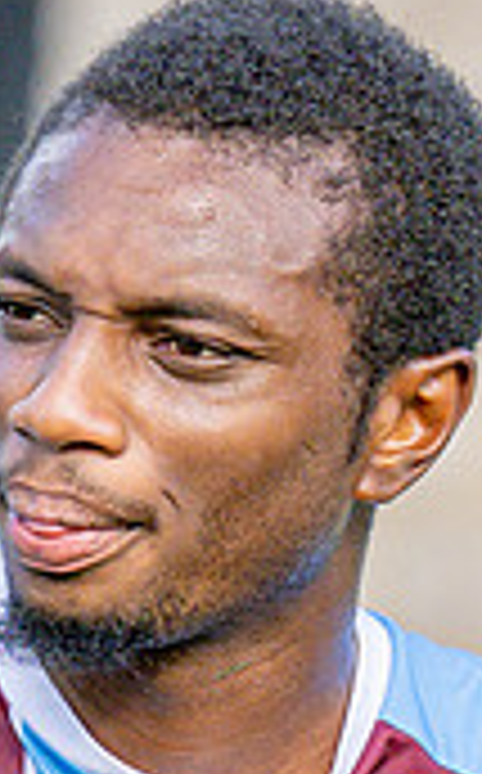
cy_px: 1017
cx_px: -140
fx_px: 28448
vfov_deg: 1.6
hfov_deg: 1.0
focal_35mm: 1349
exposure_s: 1/1250
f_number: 4
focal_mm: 170
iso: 400
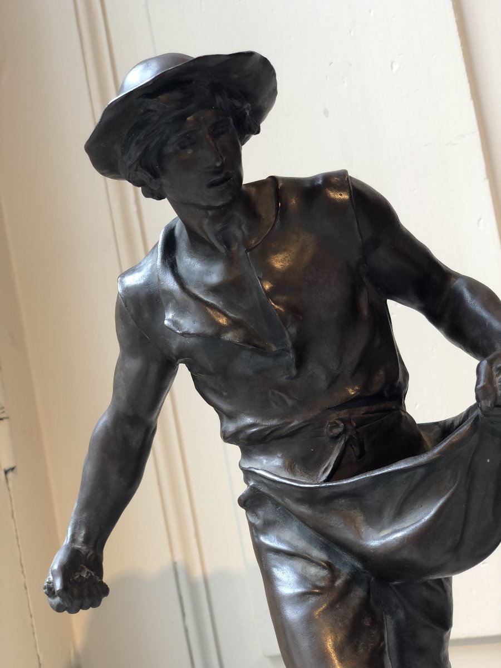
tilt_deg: +1.4
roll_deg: +10.9
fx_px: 1003
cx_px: 250
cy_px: 334
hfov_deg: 28.0
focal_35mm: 52
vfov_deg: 36.8
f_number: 2.4
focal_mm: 6
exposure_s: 1/50
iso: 50
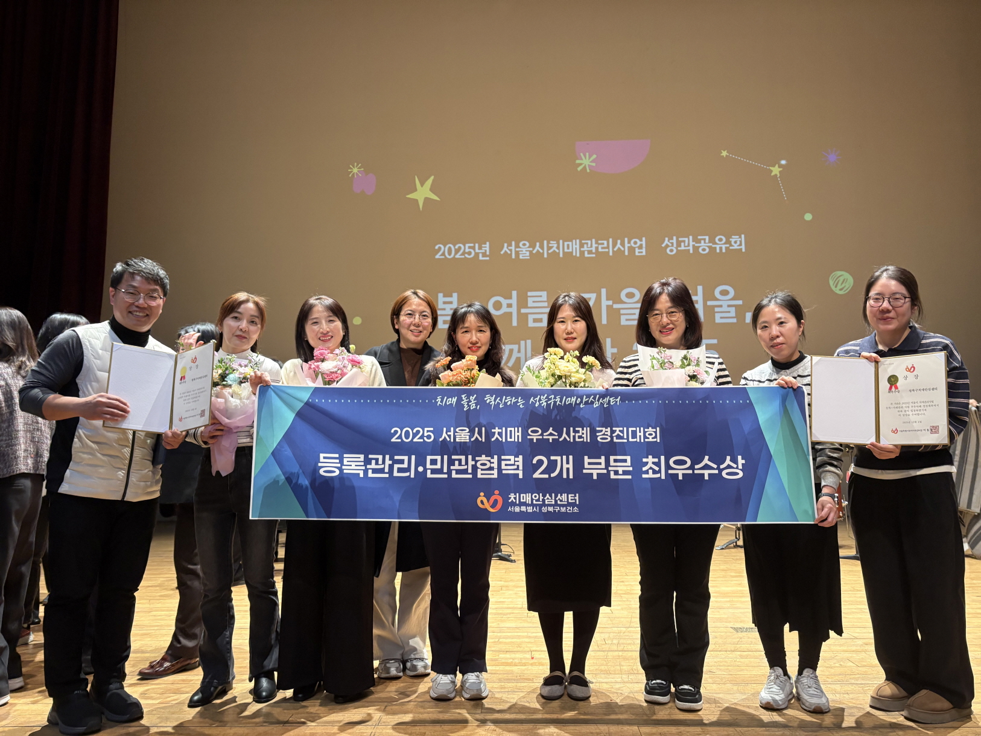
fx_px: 737
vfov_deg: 53.1
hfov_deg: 67.3
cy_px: 368
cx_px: 490
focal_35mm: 26
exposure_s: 1/60
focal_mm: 5.96
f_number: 1.6
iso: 250
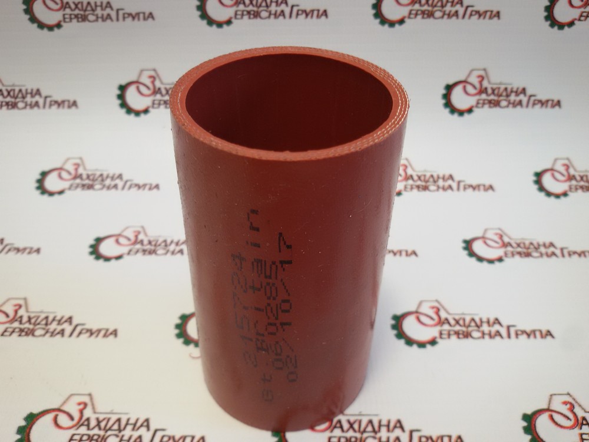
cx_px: 294
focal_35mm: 31
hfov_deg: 58.4
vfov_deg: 45.4
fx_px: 527
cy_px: 221
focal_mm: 2.93
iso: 40
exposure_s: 1/50
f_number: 2.4
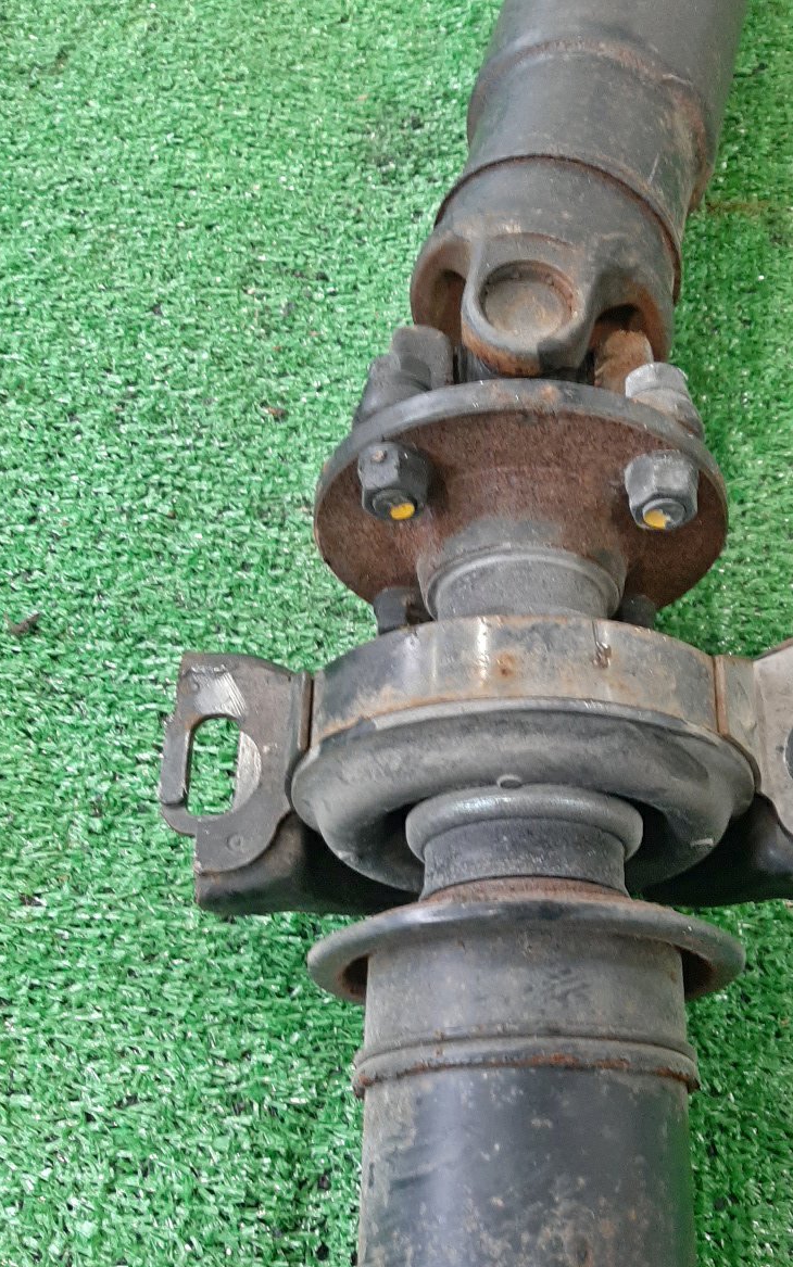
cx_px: 528
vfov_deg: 56.4
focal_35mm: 34
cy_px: 746
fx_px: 1175
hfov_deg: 36.9
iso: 230
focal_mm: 3.93
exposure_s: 1/25
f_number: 1.7
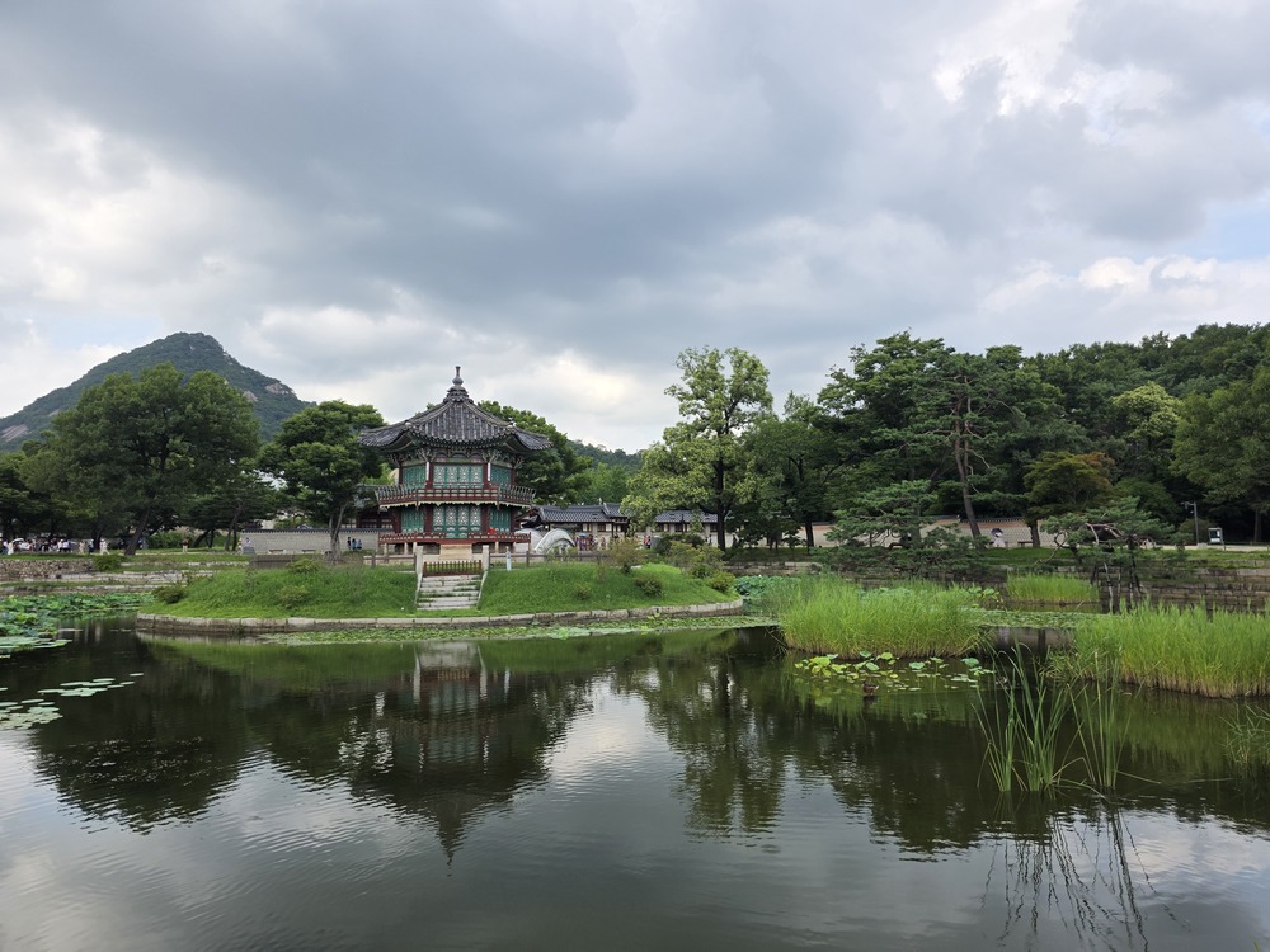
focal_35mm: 23
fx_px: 844
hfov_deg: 73.9
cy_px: 476
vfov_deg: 58.9
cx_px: 635
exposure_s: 1/2321
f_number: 1.7
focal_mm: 6.3
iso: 80
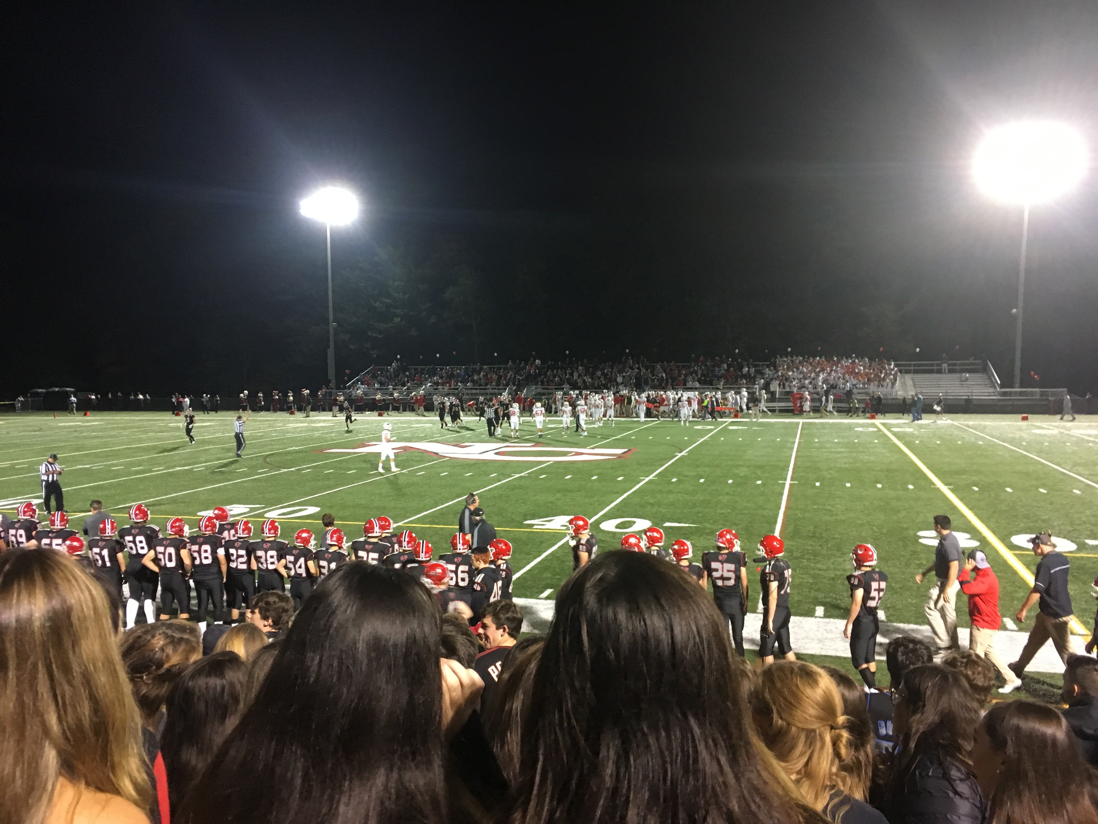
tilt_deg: -5.1
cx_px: 549
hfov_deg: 61.7
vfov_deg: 48.2
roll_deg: +1.3
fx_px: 920
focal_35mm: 29
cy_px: 412
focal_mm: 4.15
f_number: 2.2
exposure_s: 1/30
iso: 160
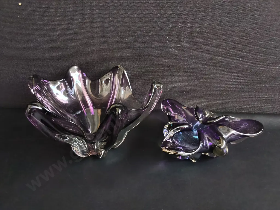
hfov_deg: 65.3
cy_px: 105
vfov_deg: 51.4
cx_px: 140
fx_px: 218
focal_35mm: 27
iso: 320
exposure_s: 1/100
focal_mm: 2.87
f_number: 2
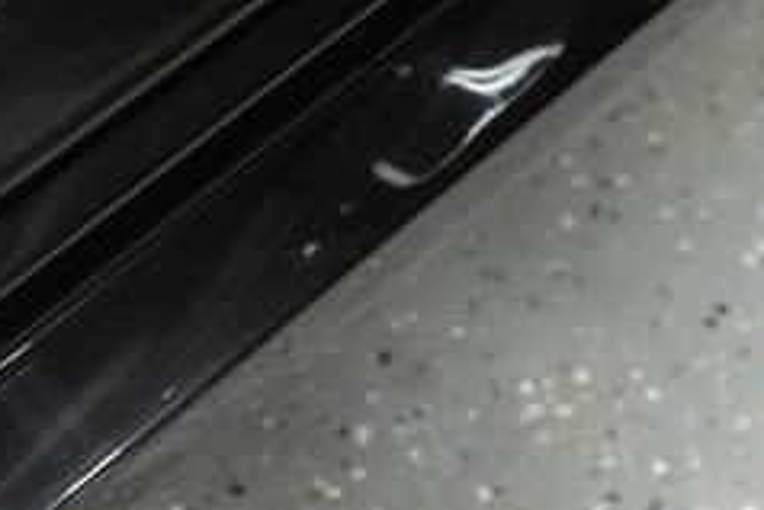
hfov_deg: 17.5
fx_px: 2399
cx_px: -71
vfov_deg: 11.8
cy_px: -143
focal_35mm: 113
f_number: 3.2
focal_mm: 28
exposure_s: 1/40
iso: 500
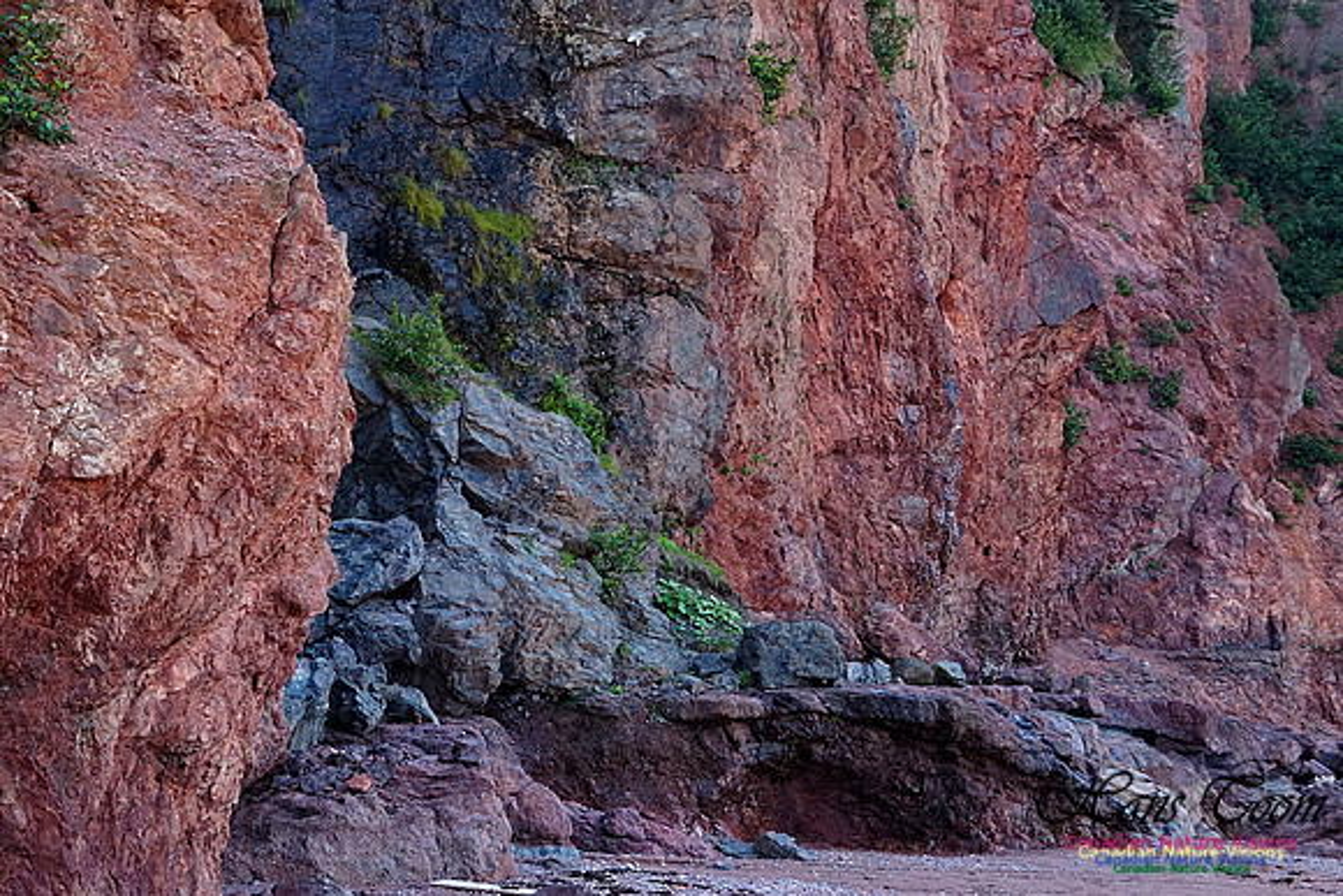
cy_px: 448
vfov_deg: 13.8
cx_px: 672
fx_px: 3694
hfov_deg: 20.6
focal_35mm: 99
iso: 1000
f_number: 8
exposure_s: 1/200
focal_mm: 66
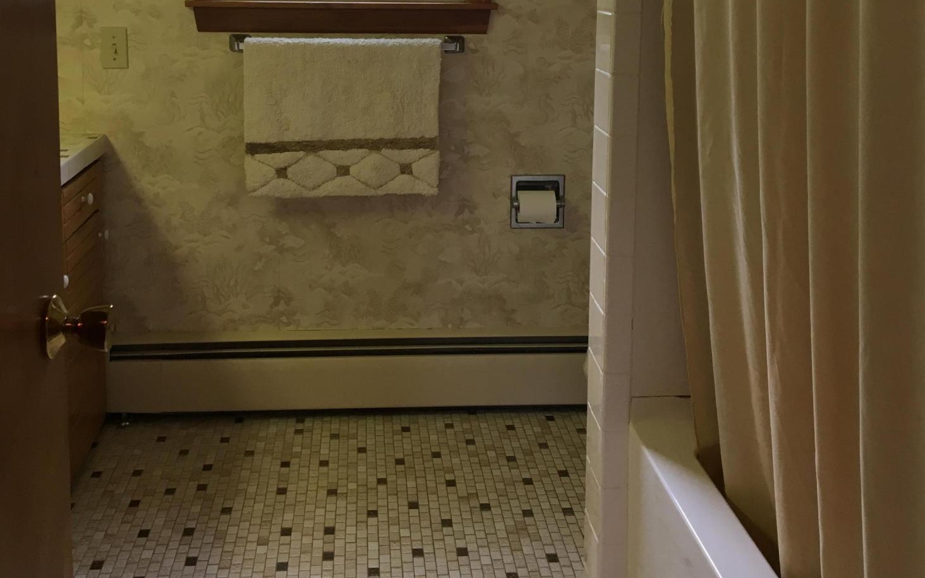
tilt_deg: -7.2
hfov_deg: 47.2
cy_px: 95
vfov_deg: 29.7
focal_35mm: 42
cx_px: 464
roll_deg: -0.5
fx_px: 1059
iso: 64
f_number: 2.2
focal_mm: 4.15
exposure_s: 1/30
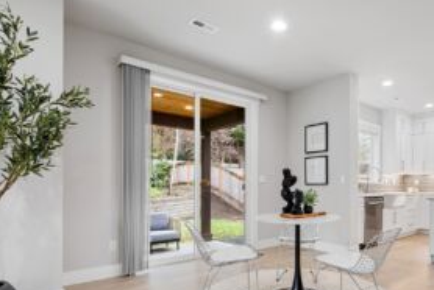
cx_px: 286
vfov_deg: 54.1
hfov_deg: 73.9
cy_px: 194
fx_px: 278
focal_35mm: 23
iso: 100
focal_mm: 16
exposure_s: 1/2
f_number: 11
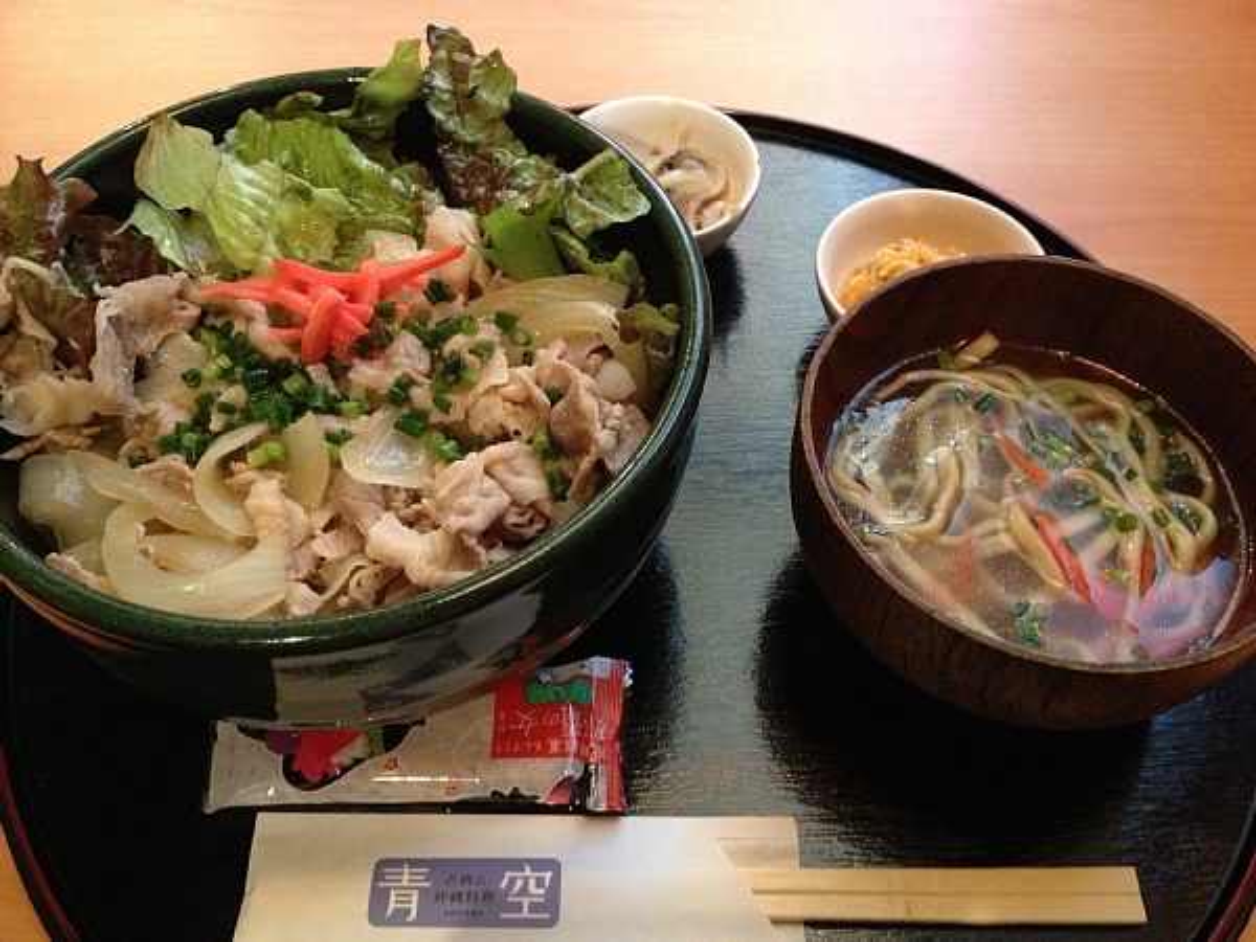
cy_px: 471
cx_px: 628
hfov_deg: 52.6
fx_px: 1270
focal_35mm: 35
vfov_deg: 40.7
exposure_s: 1/15
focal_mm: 4.28
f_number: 2.4
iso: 400
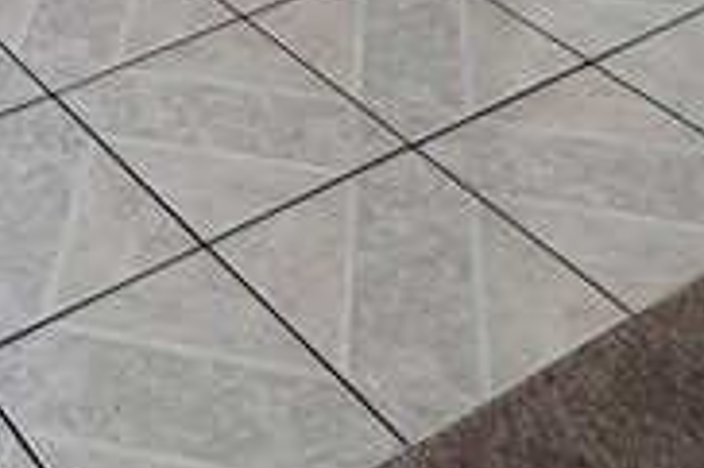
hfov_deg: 23.1
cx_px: -97
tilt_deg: -12.6
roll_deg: +2.6
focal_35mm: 82
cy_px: -584
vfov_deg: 13.3
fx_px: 1602
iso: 64
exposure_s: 1/99
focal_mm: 2.22
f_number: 2.2
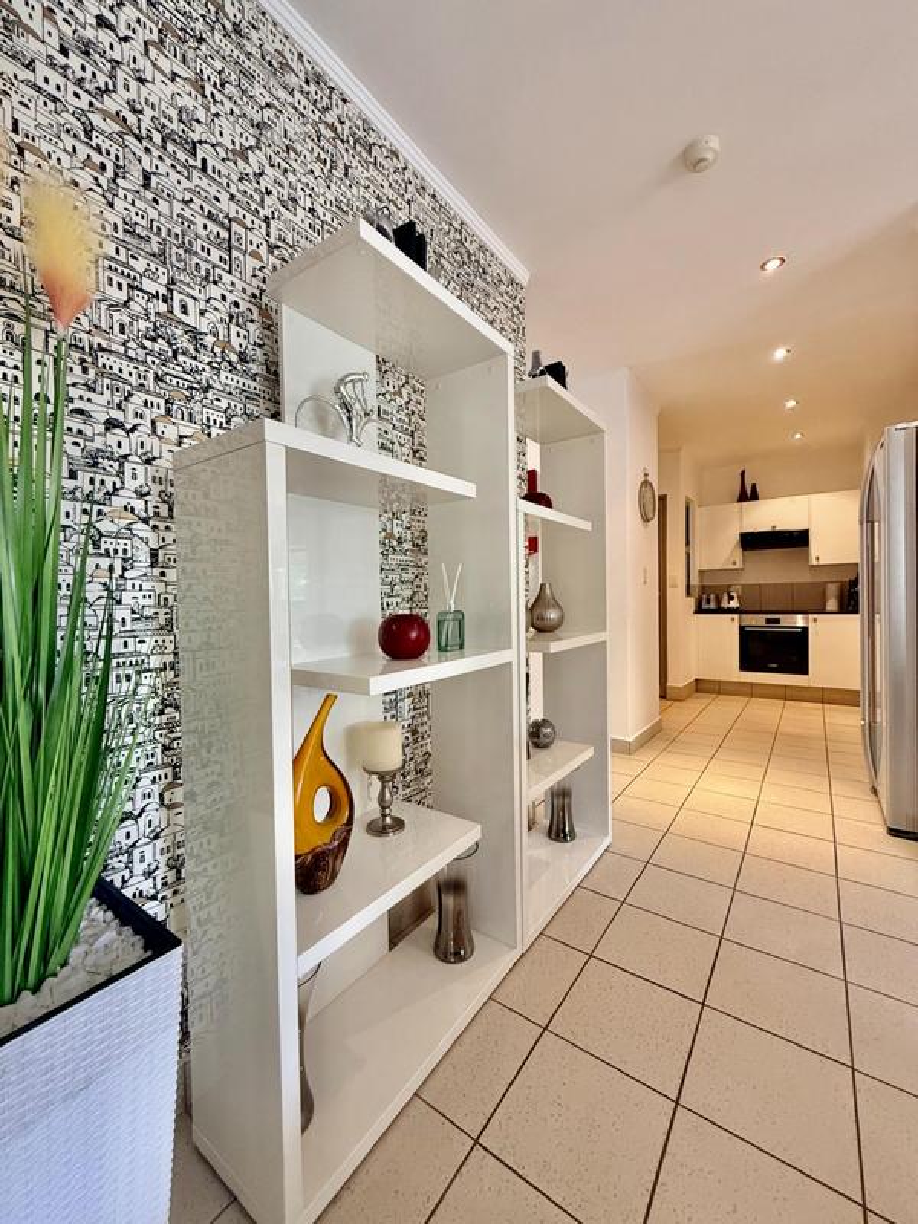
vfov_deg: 102.1
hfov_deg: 85.7
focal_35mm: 14
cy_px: 612
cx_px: 459
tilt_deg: -0.8
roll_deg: +1.0
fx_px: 495
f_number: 2.2
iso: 320
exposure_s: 1/100
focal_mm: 2.22
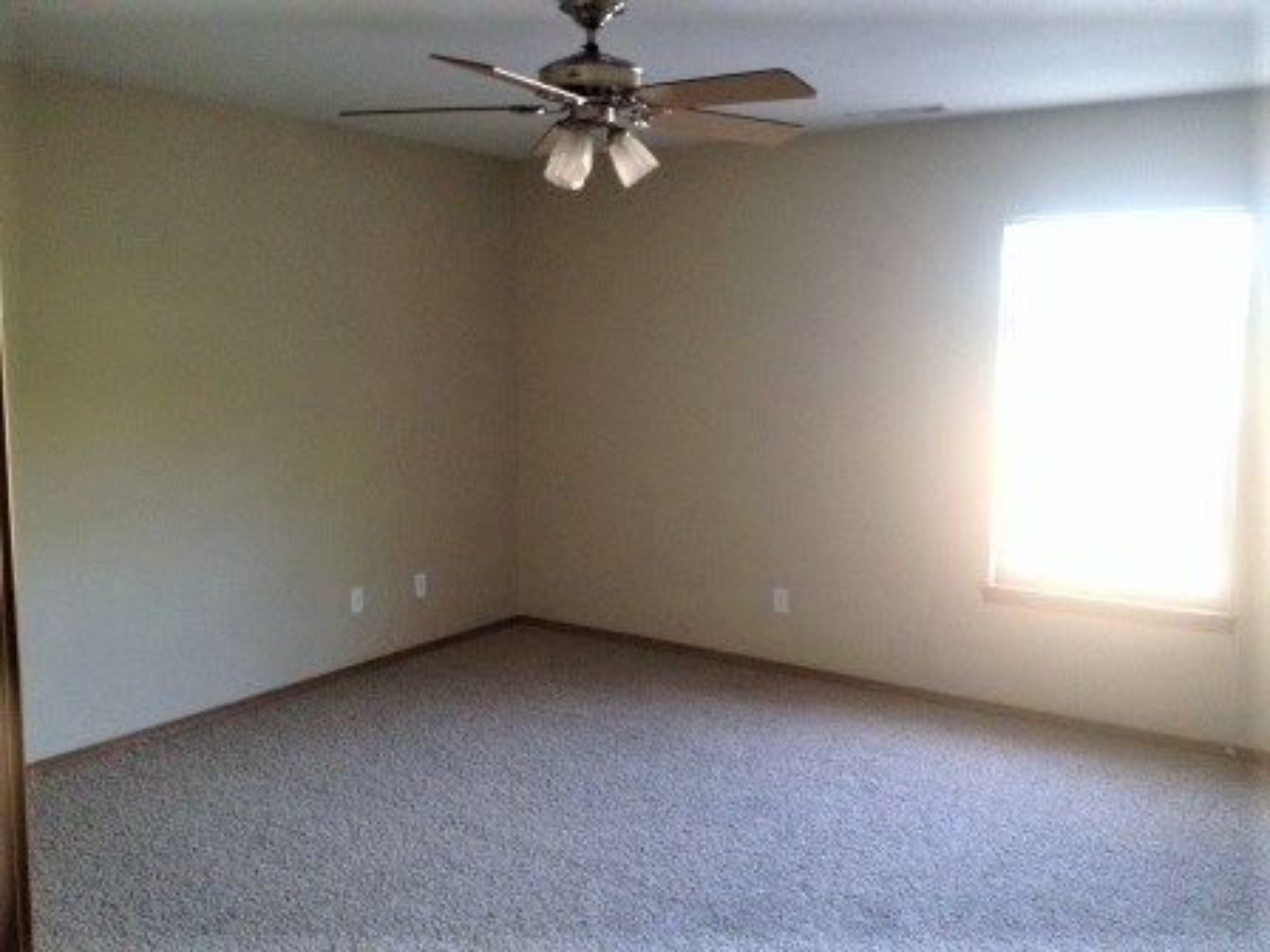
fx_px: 1284
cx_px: 635
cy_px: 476
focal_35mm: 35
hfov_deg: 52.6
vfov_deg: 40.7
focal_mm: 4.28
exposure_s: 1/20
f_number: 2.4
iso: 200
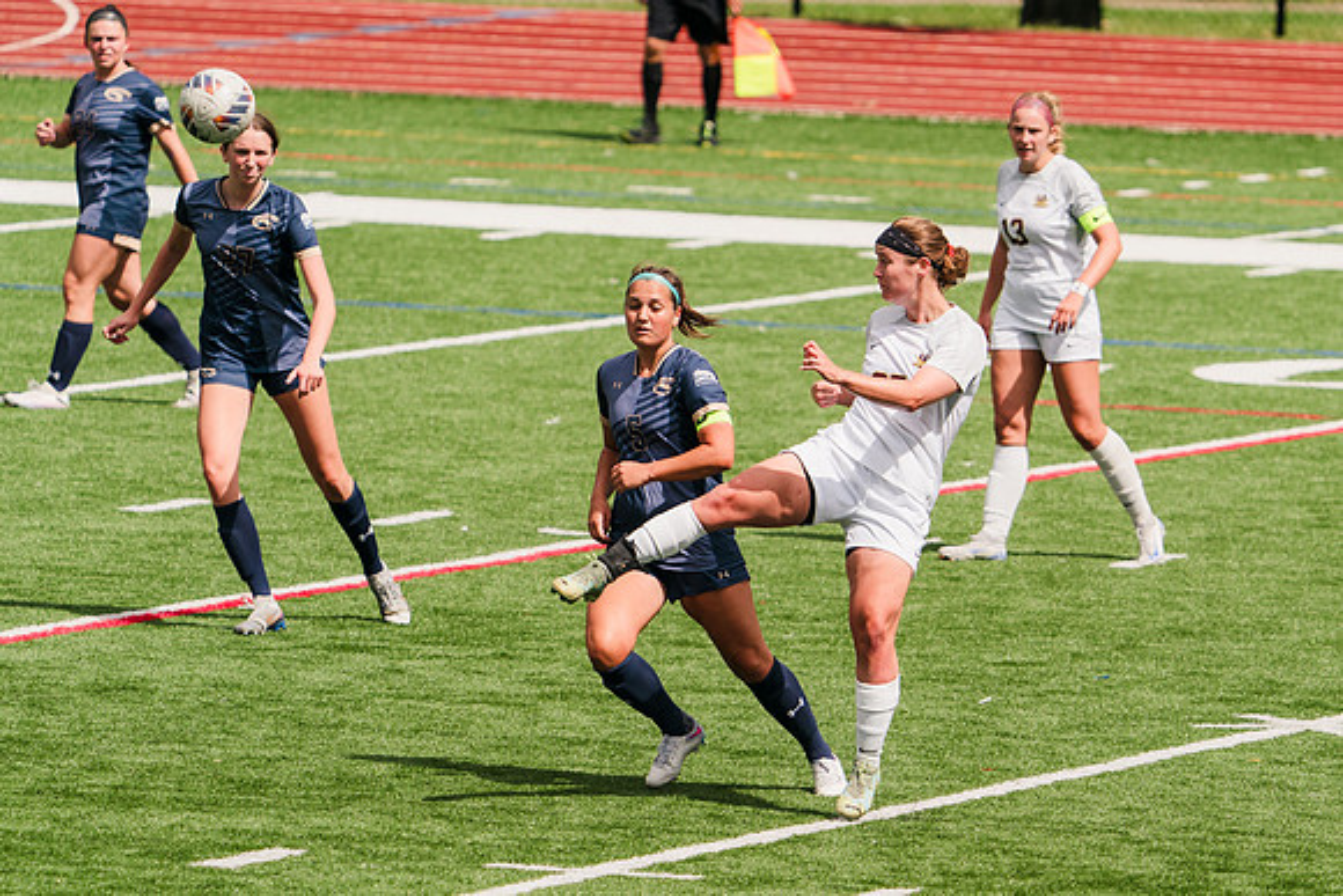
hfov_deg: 4.4
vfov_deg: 2.9
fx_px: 17522
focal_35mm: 470
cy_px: 448
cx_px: 864
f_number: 6.3
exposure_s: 1/1600
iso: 200
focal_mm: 365
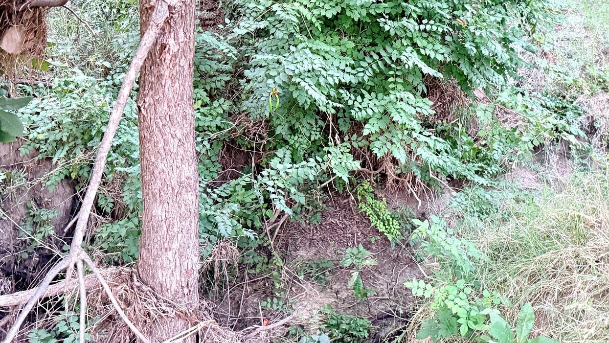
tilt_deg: -3.9
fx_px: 695
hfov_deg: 47.3
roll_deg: -2.5
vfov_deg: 27.2
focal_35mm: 43
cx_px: 291
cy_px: 68
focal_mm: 6.76
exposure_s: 1/60
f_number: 1.78
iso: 800
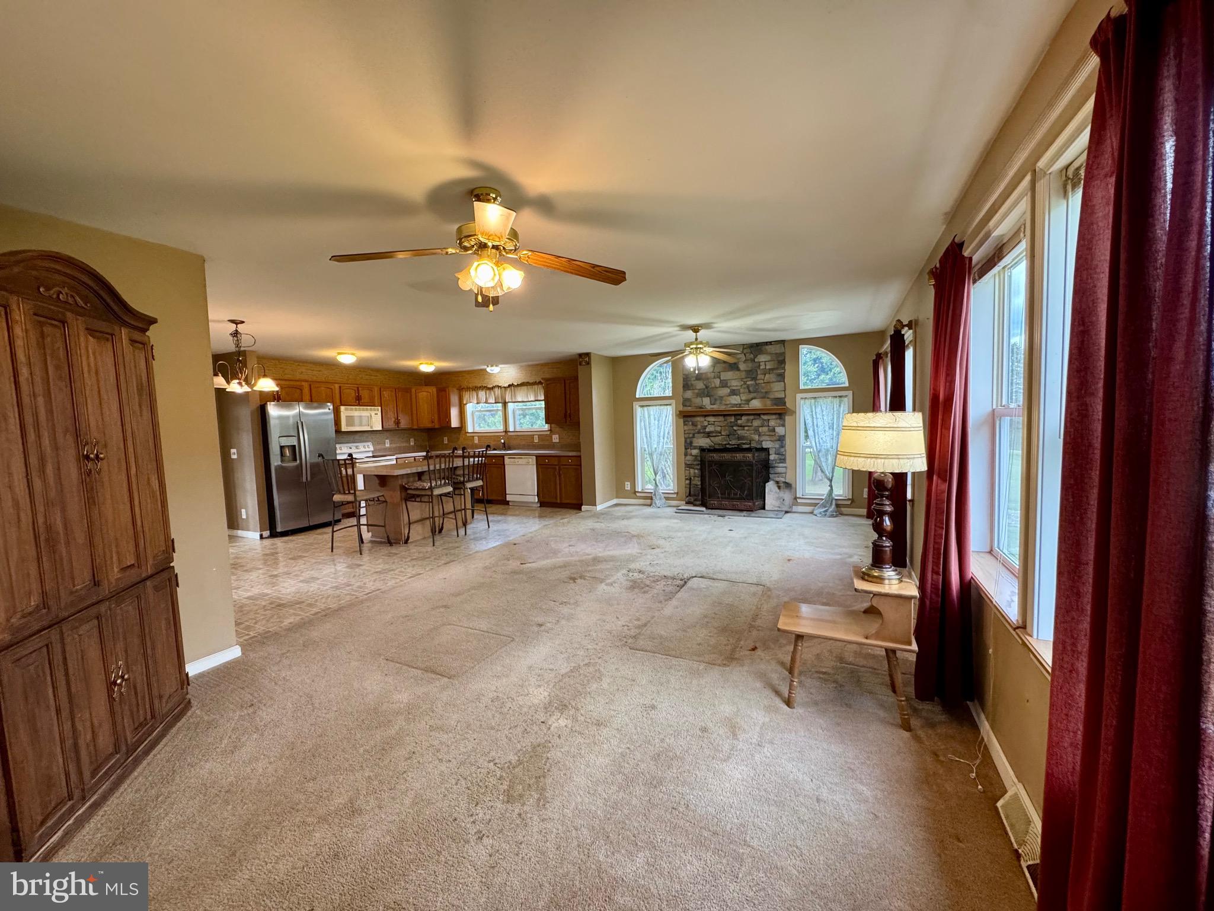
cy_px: 456
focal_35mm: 14
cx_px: 607
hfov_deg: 102.1
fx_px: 491
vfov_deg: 85.7
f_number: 2.2
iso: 250
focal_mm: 2.22
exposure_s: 1/120
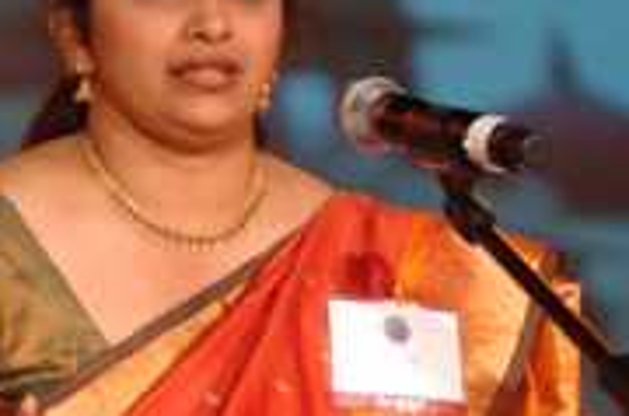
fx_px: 7842
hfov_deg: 4.6
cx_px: -161
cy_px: 358
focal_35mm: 450
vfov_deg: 3.0
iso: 400
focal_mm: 90
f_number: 2.8
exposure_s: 1/50
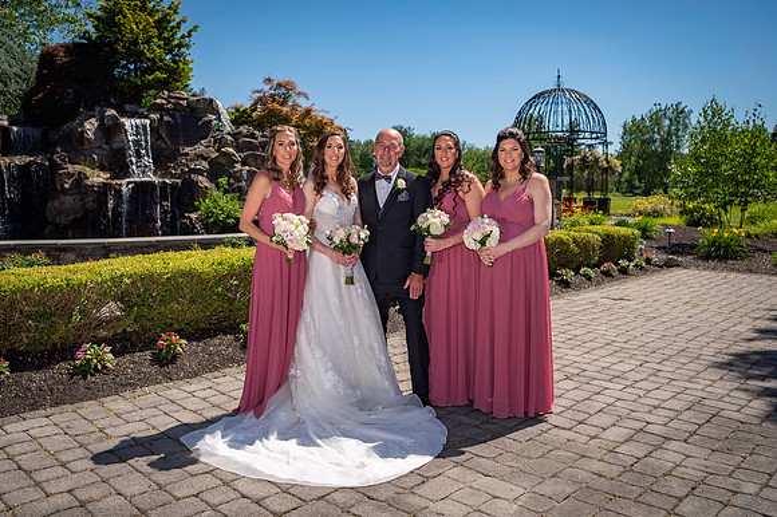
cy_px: 245
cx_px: 388
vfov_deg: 41.6
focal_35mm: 32
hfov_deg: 59.5
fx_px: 680
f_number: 3.2
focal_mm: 28
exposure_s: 1/5000
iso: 100
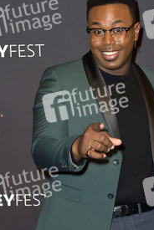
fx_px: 614
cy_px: 145
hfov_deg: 14.2
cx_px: 110
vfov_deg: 21.2
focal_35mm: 96
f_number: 6.3
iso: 500
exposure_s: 1/320
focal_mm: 66
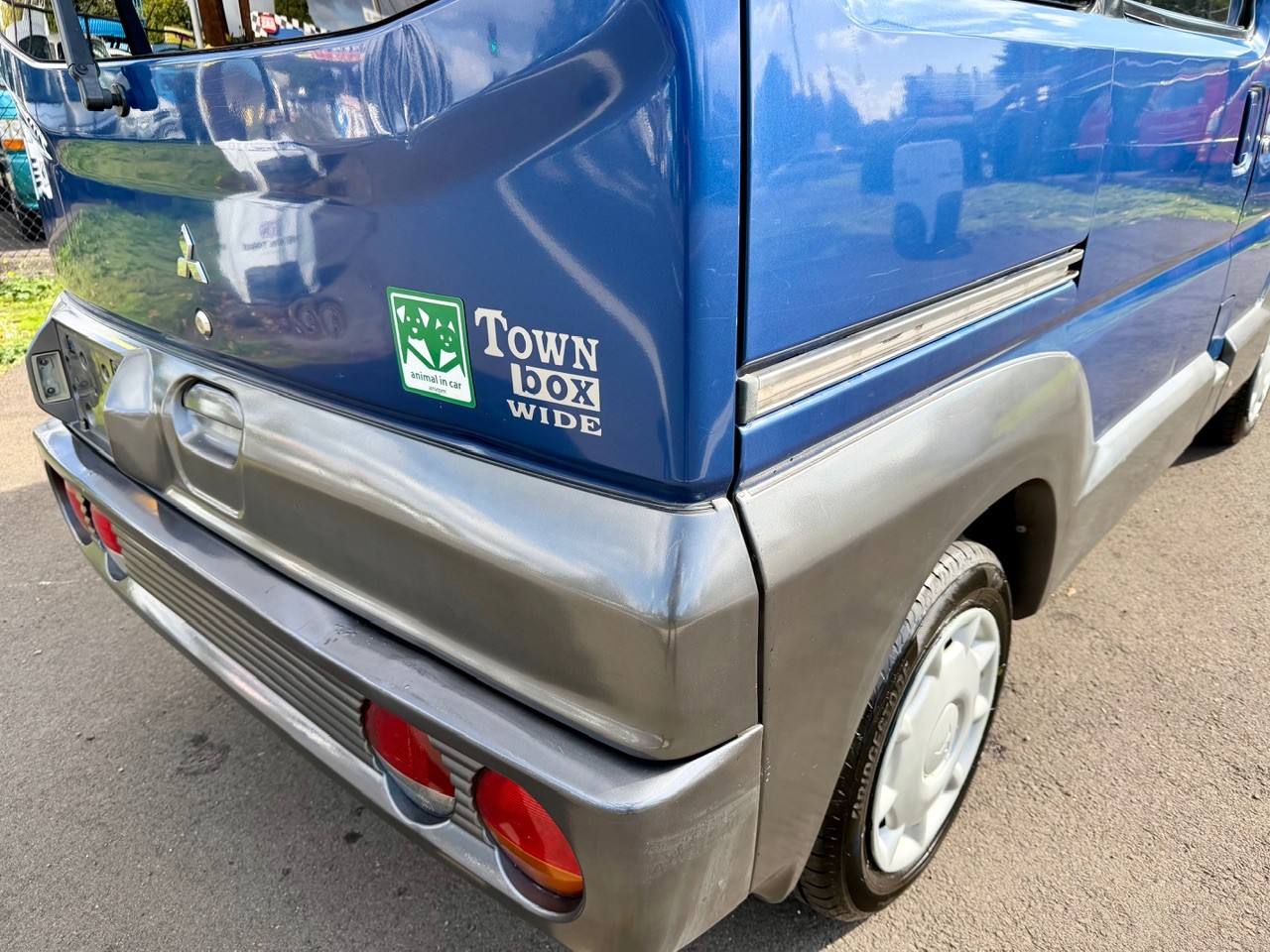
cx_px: 635
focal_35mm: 24
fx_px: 881
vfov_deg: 56.8
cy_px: 476
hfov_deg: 71.6
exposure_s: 1/1060
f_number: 1.78
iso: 80
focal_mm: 6.76
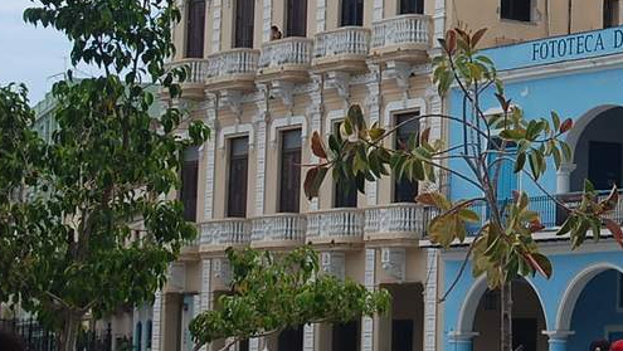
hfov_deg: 14.5
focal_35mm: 146
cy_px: 14
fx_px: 2414
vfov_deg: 8.3
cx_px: 587
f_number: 9
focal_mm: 45
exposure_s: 1/320
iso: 200
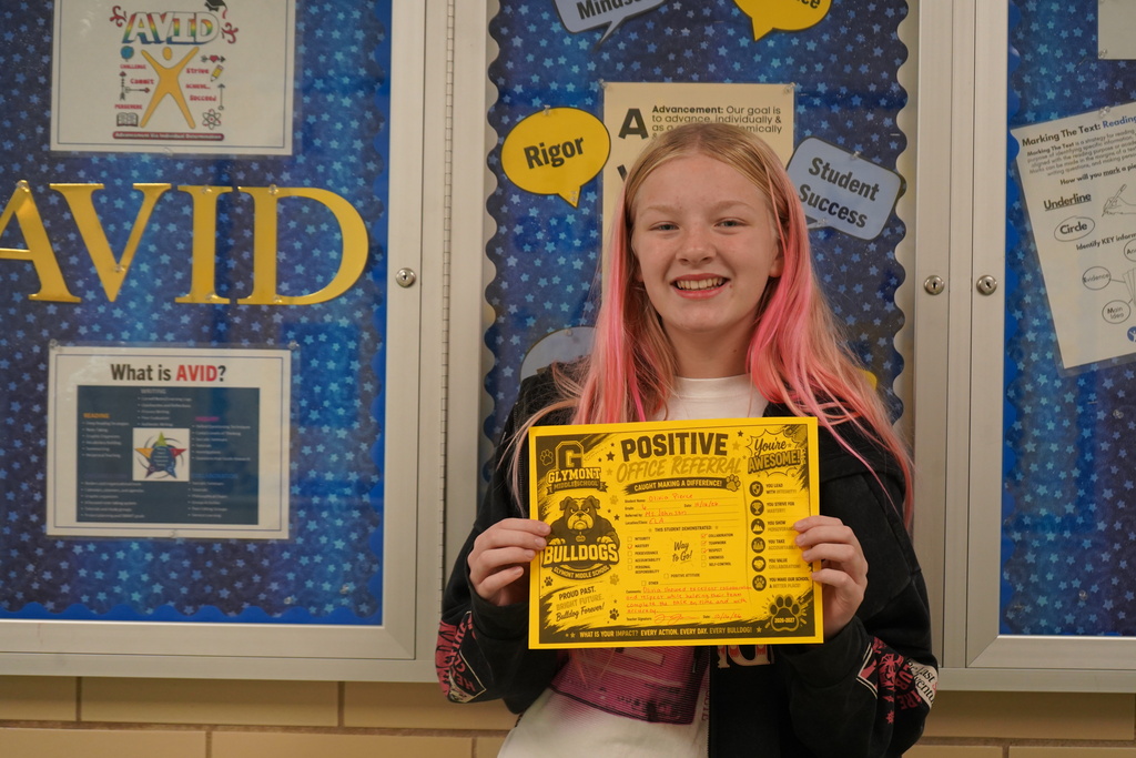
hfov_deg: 28.8
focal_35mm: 70
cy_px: 379
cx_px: 568
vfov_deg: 19.5
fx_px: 2209
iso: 2500
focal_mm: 70
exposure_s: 1/160
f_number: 5.6
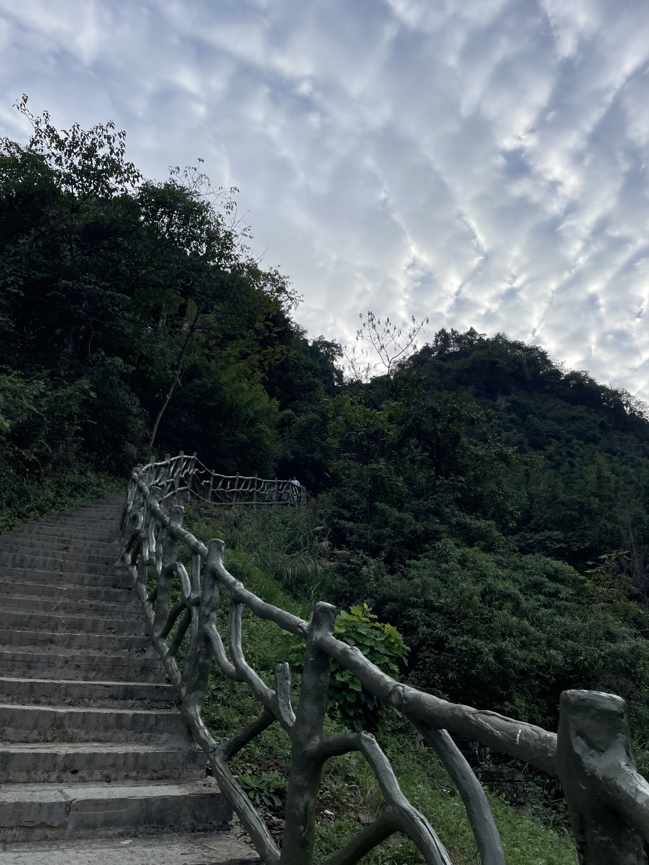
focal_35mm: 26
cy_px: 432
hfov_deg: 53.1
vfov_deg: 67.3
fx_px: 650
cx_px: 324
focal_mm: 4.2
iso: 32
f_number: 1.6
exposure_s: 1/2092
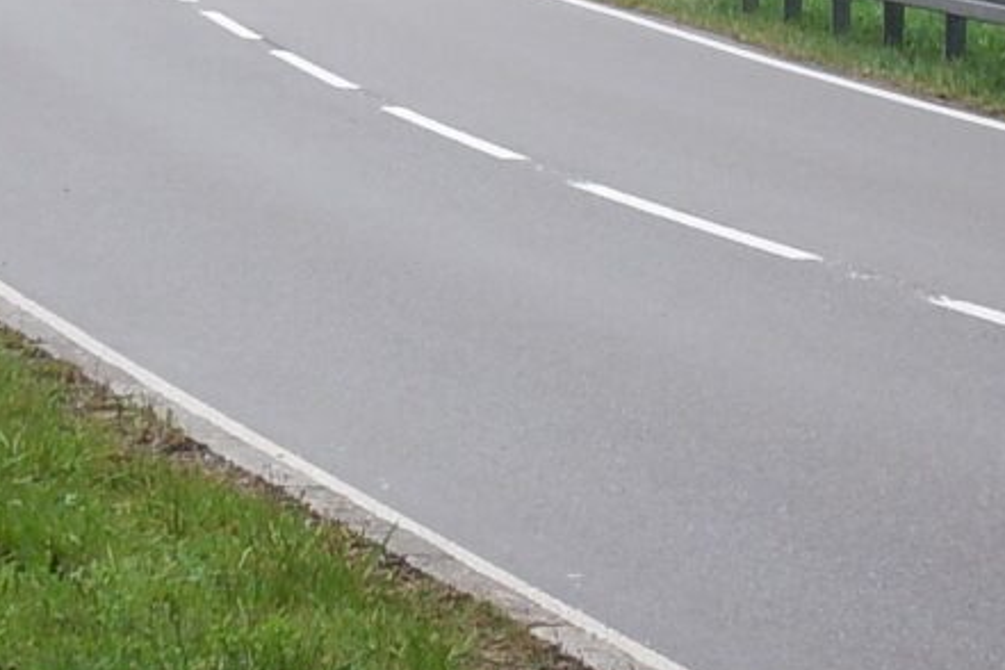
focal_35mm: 244
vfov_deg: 5.6
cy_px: 43
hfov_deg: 8.4
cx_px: 349
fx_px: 6811
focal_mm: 18.1
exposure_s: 1/60
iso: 160
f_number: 4.8
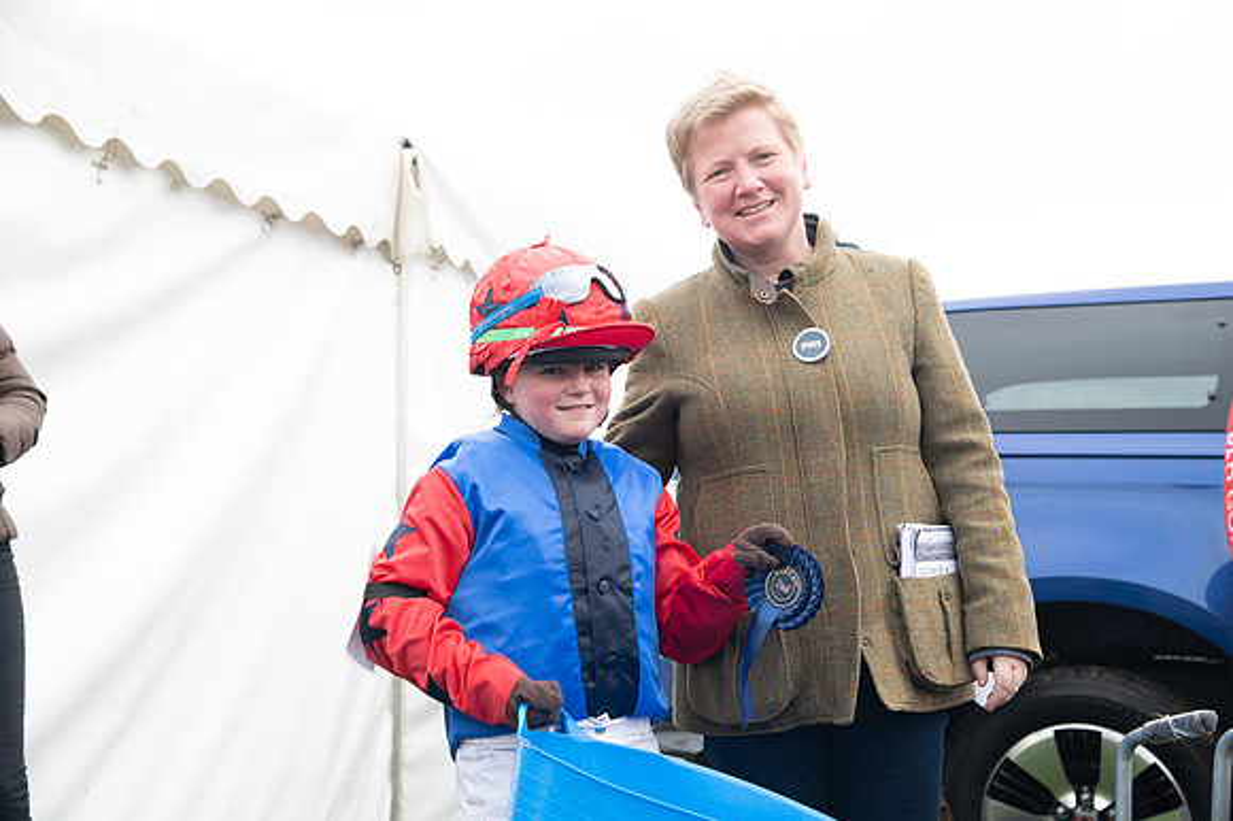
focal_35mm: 58
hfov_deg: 34.5
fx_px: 1985
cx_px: 616
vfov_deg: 23.4
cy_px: 410
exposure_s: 1/125
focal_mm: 58
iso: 200
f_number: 5
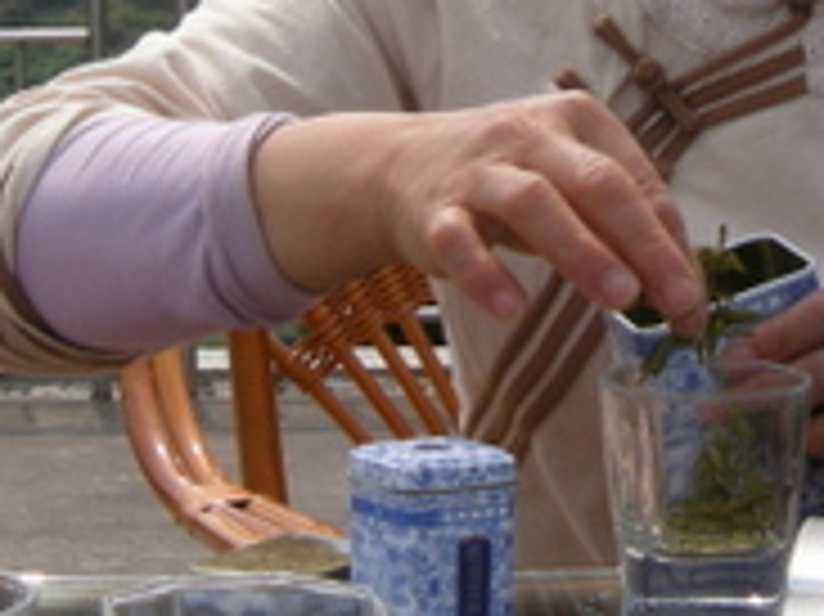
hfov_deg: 12.9
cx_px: 657
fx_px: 3640
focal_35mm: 153
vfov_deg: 9.6
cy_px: 22
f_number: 6.1
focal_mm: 7.5
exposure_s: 1/298
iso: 64
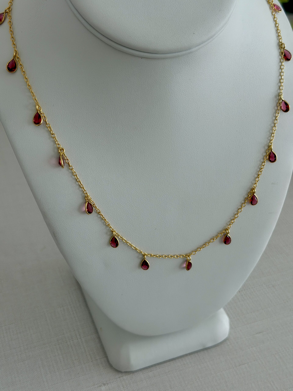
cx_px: 146
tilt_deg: -34.5
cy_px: 196
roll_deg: -2.0
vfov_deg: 39.7
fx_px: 542
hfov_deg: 30.3
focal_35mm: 48
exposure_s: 1/469
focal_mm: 6.76
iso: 64
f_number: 1.78
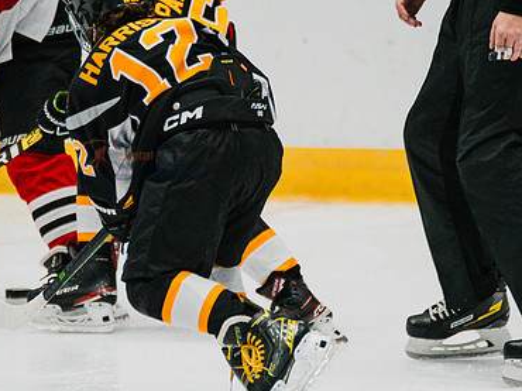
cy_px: 239
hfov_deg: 3.4
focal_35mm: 590
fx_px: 8891
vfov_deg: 2.5
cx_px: 230
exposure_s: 1/1600
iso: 3200
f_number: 3.2
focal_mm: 274
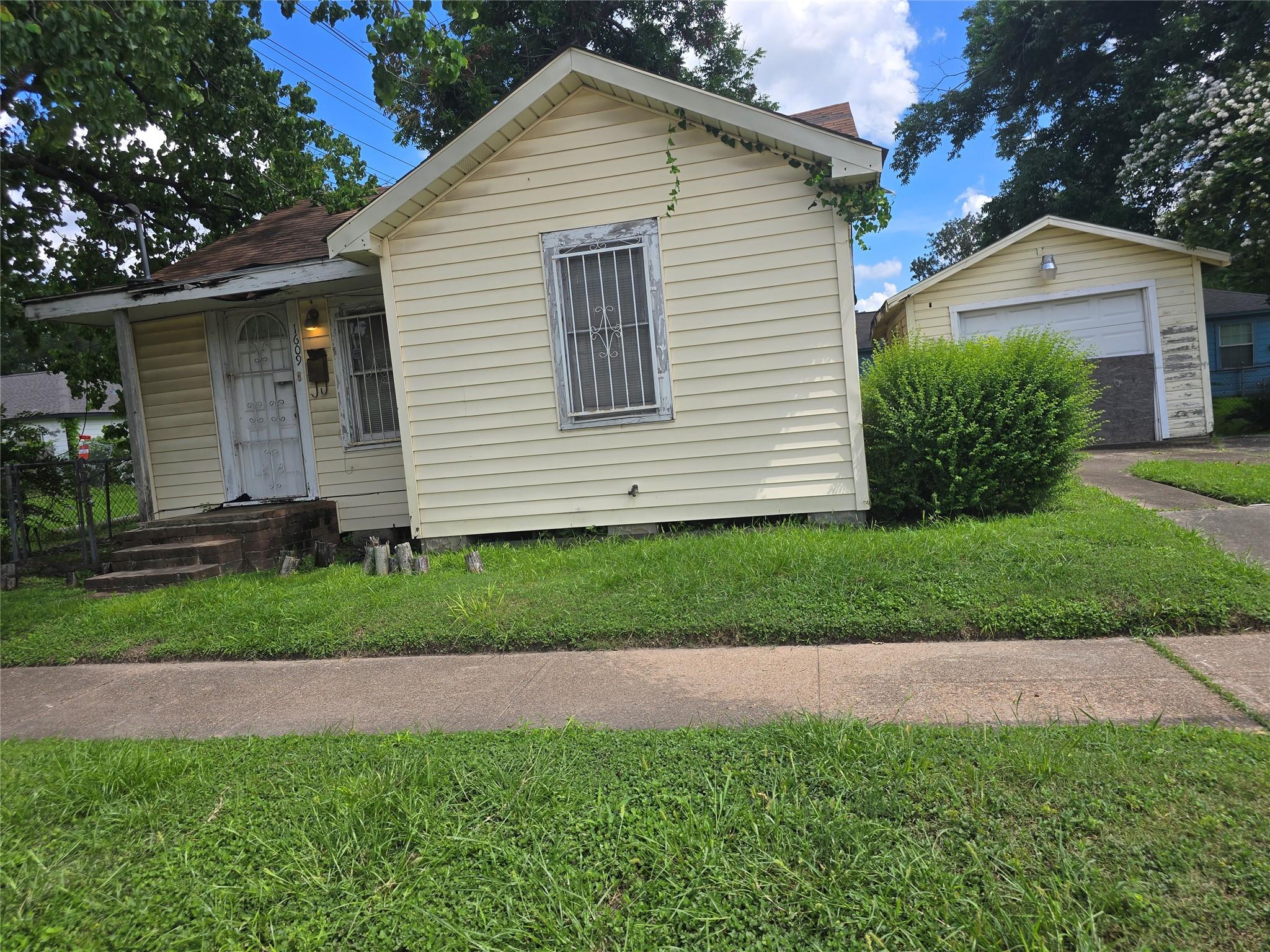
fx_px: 844
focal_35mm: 23
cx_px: 635
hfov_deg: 73.9
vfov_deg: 58.9
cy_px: 476
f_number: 1.7
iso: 12
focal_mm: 6.3
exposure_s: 1/548
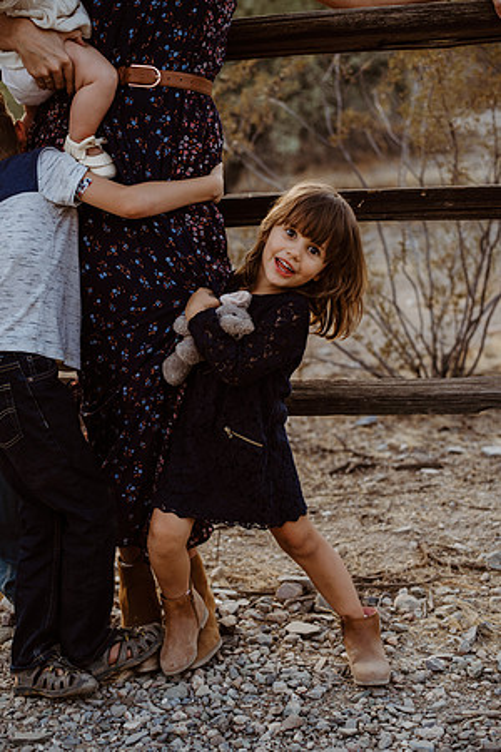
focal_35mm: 50
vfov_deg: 39.6
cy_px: 376
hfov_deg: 27.0
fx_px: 1044
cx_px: 250
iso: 200
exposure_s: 1/400
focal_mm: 50
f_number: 2.8
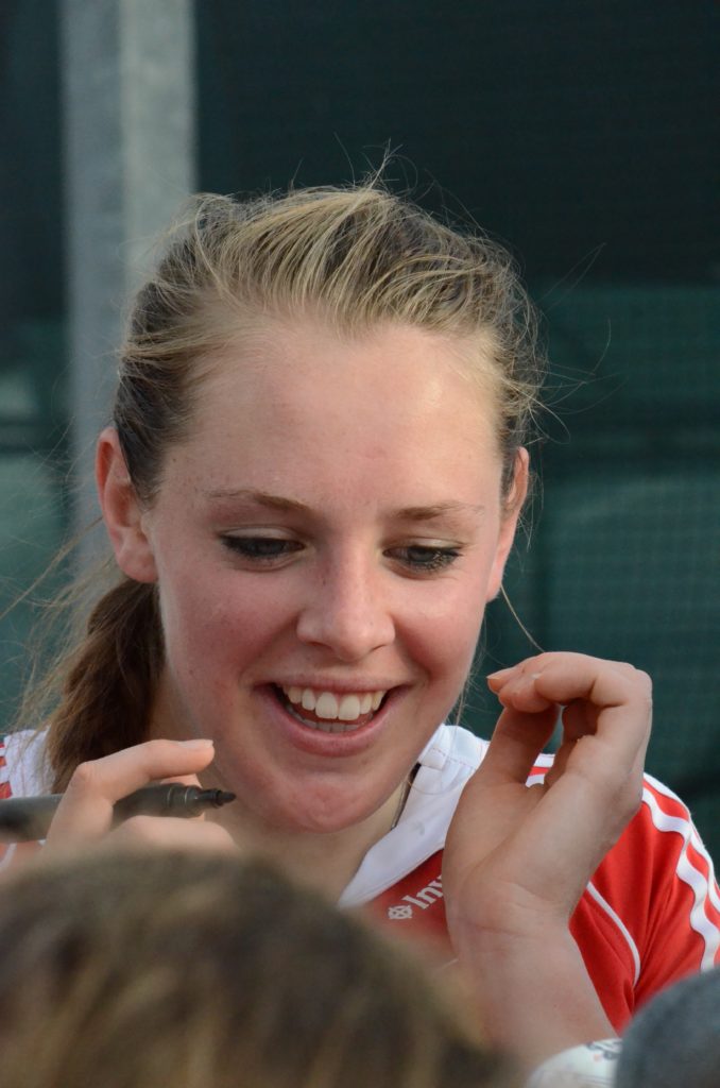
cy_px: 544
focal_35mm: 195
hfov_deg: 7.0
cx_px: 360
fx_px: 5877
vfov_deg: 10.6
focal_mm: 130
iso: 5000
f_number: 11
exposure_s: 1/2000
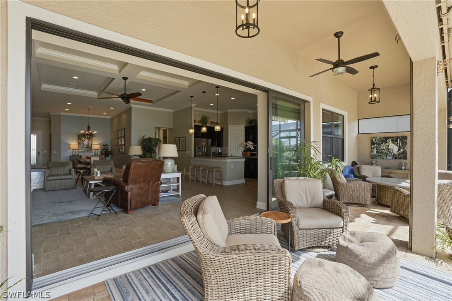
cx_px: 226
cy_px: 150
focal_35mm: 16
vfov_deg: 73.7
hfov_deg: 96.8
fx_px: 201
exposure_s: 1/320
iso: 400
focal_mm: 16
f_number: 9
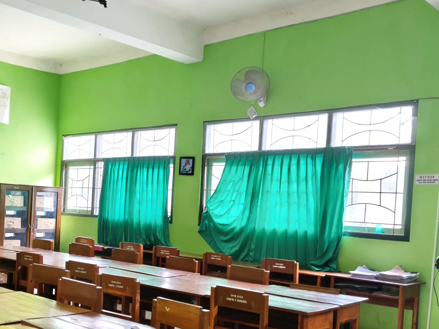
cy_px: 224
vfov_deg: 32.6
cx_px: 97
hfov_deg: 41.4
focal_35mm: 44
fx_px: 558
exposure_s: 1/33.3
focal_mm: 5.35
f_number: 1.7
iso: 800
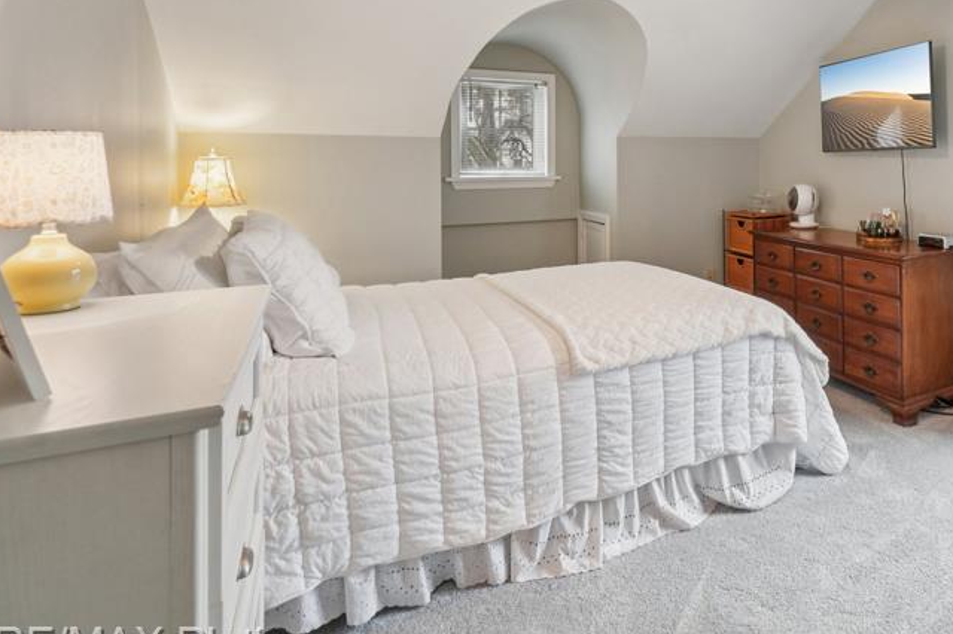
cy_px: 168
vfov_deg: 51.1
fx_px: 635
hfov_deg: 67.6
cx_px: 748
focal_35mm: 24
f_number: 8
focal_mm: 10
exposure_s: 1/20
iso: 400
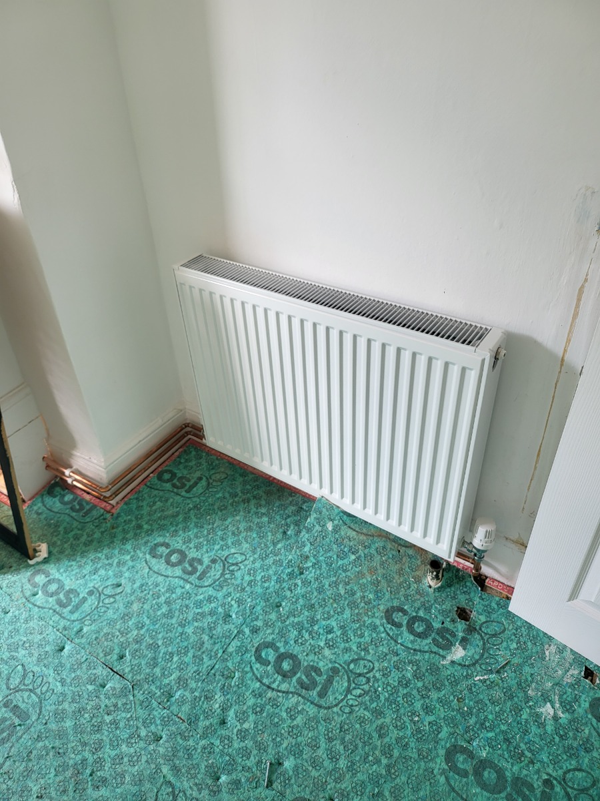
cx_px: 300
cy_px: 400
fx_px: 555
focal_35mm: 24
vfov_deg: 71.6
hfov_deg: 56.8
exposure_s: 1/100
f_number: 1.8
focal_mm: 5
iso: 64
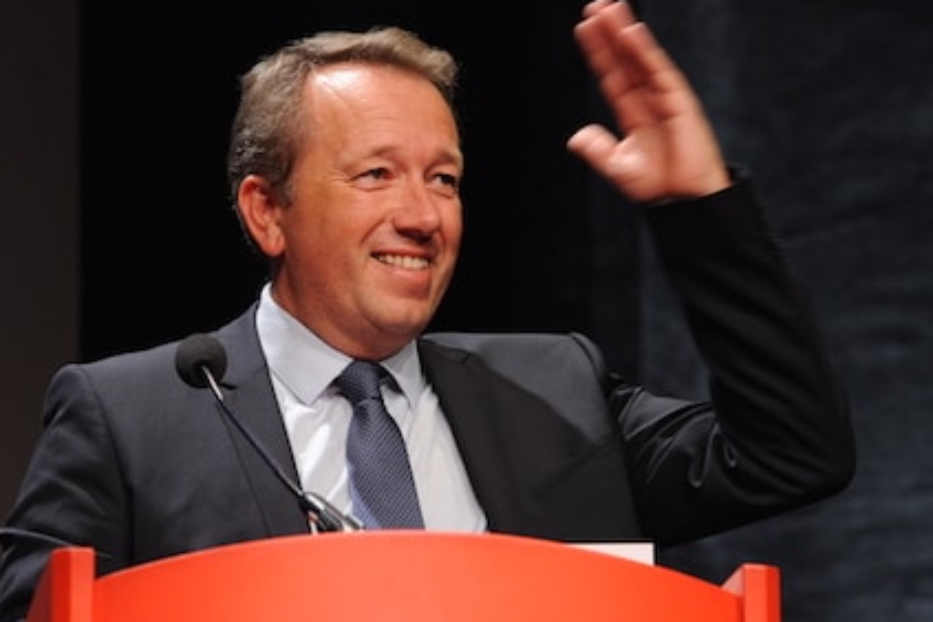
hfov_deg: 7.9
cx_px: 320
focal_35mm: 261
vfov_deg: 5.3
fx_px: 6764
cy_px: 312
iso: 1600
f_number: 5.6
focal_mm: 170
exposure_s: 1/100
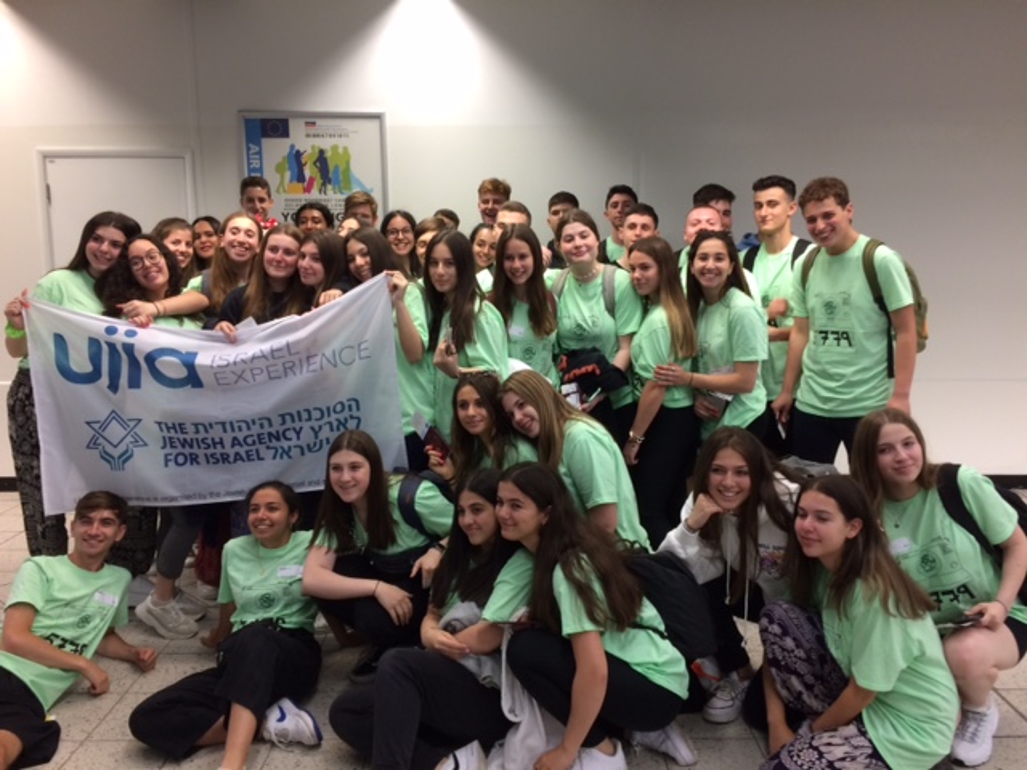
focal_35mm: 29
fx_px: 860
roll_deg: +1.6
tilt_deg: -11.2
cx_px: 514
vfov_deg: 48.2
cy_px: 385
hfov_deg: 61.7
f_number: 2.2
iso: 125
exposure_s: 1/33
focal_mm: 4.15
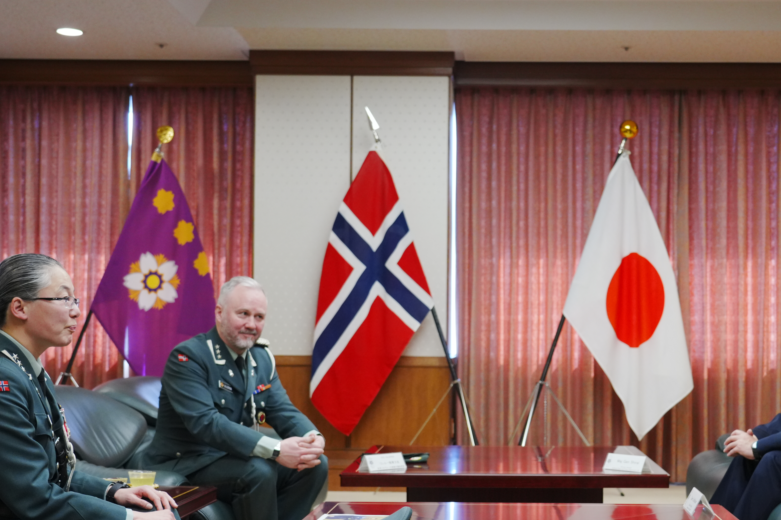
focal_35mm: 54
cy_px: 305
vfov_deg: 25.0
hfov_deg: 36.6
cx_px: 504
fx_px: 1171
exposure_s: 1/200
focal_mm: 35
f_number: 4
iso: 2000
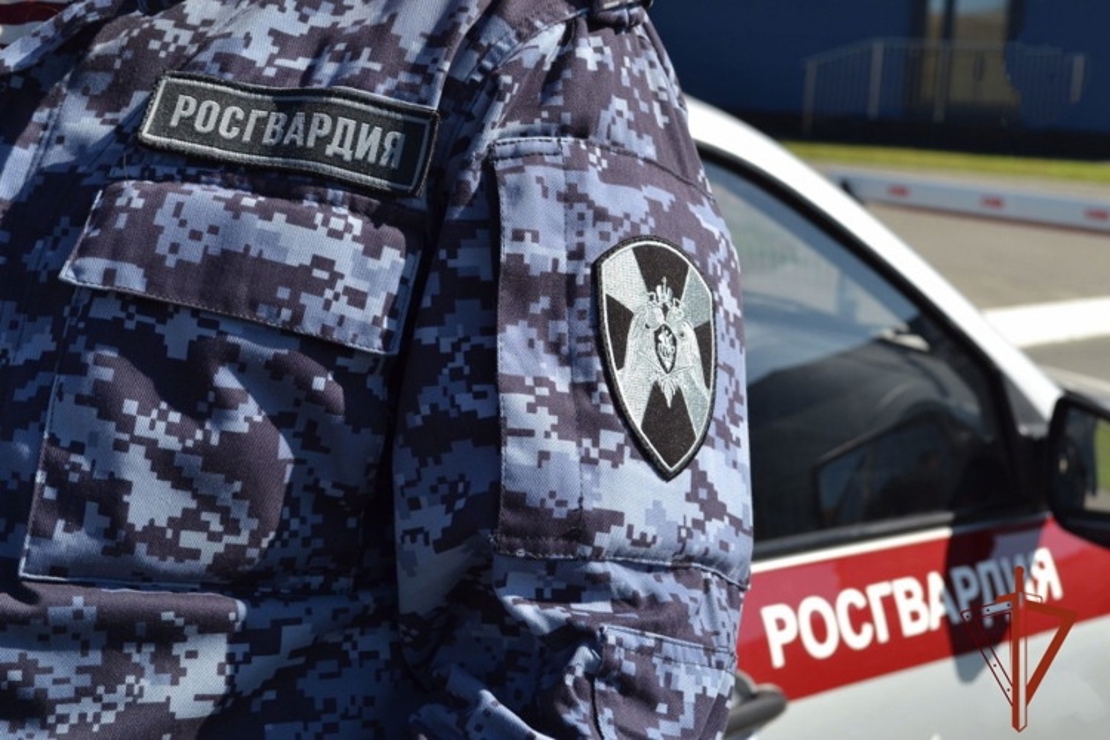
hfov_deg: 35.1
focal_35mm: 57
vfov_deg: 23.8
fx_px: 1757
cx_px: 555
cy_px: 370
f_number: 7.1
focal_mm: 38
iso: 100
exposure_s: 1/200
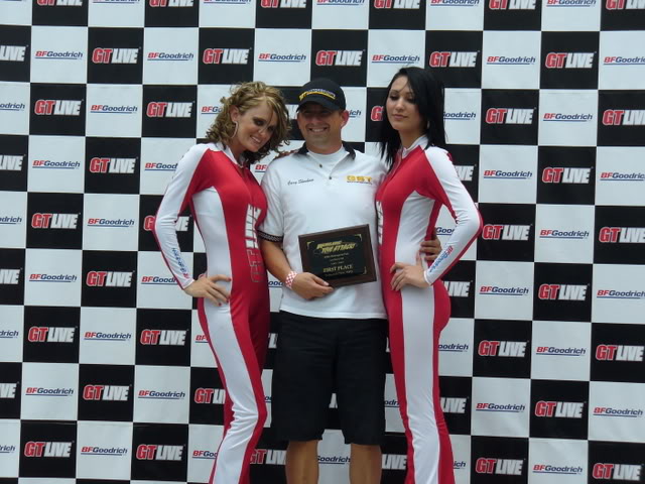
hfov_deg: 15.5
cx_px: 322
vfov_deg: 11.7
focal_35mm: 127
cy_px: 242
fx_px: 2366
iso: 80
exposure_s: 1/500
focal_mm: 21
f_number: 3.7
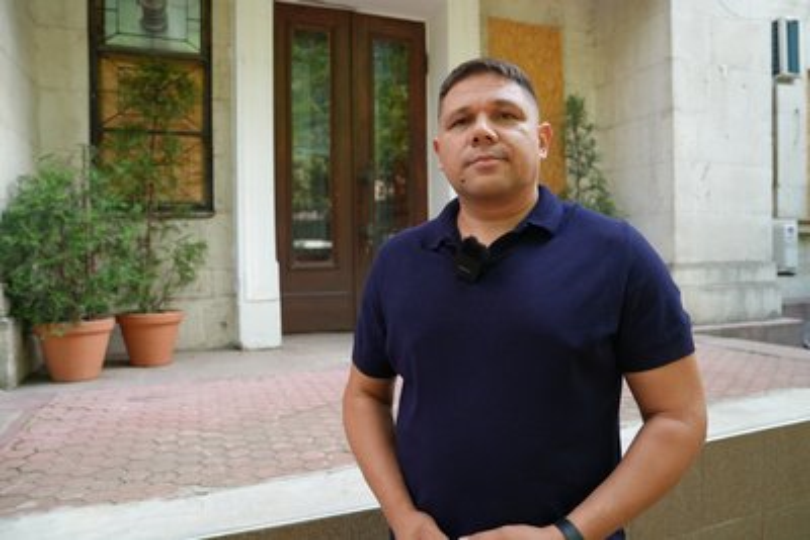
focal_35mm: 24
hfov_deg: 73.7
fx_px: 540
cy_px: 270
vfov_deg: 53.2
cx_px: 405
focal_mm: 24
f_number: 4
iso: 250
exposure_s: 1/160
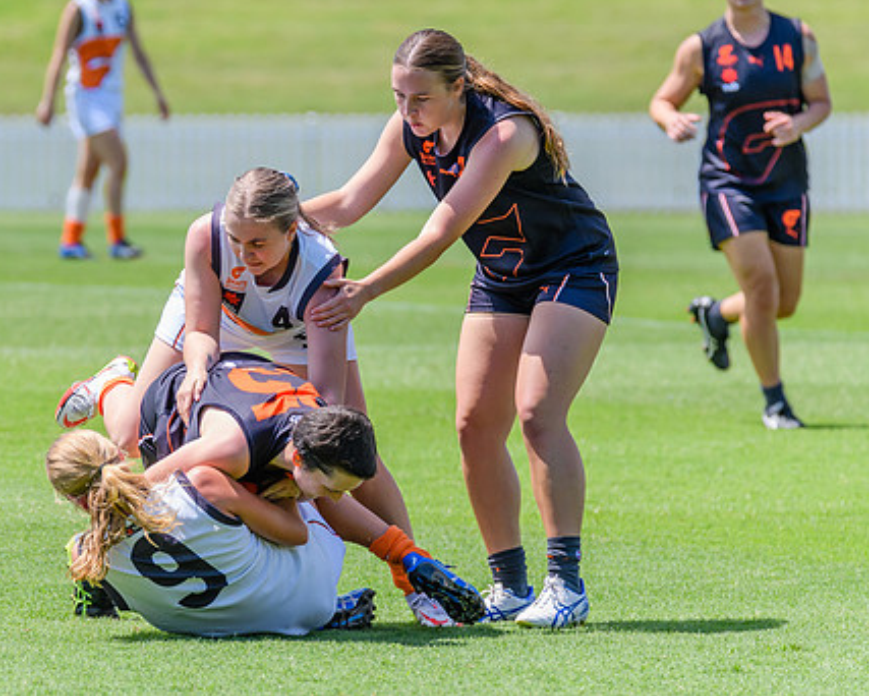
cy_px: 256
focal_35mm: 572
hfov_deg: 3.4
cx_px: 185
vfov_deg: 2.7
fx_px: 14718
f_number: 8
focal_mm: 350
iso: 800
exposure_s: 1/1600
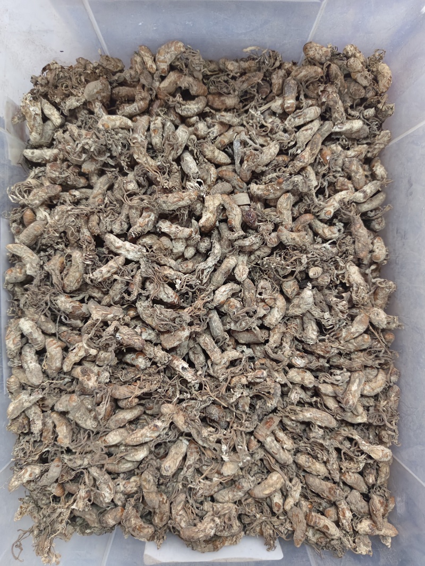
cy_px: 283
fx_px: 393
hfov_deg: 56.8
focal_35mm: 24
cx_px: 212
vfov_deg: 71.6
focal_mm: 5.56
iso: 67
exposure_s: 1/100
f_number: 1.88
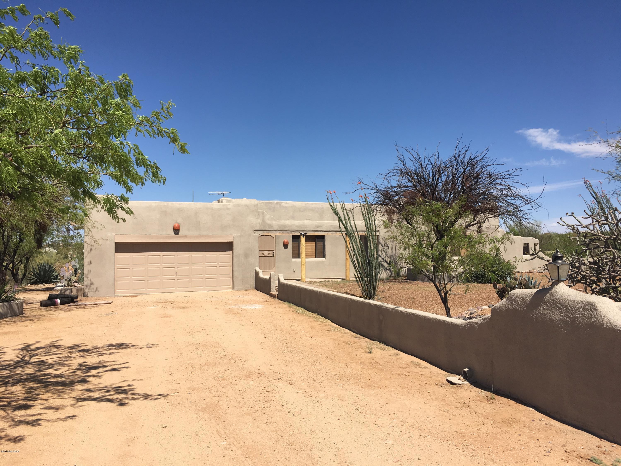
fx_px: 520
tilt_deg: +3.6
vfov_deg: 48.2
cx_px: 310
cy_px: 233
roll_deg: +0.5
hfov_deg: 61.7
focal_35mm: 29
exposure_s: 1/1972
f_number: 2.2
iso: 25
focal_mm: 4.15
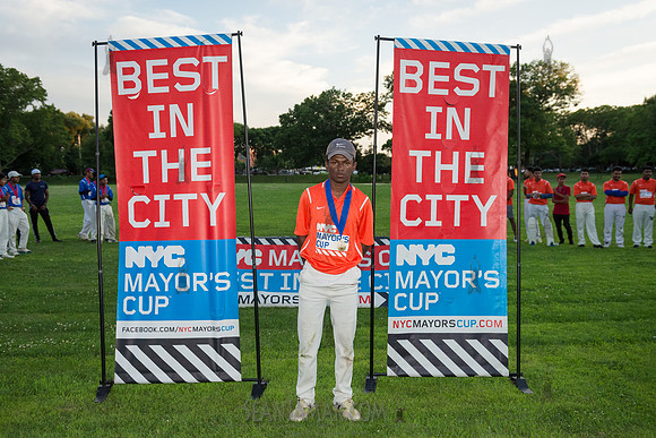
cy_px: 219
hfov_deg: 58.7
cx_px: 328
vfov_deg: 41.1
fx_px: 583
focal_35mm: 32
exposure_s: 1/2000
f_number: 4
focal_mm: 32
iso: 1600
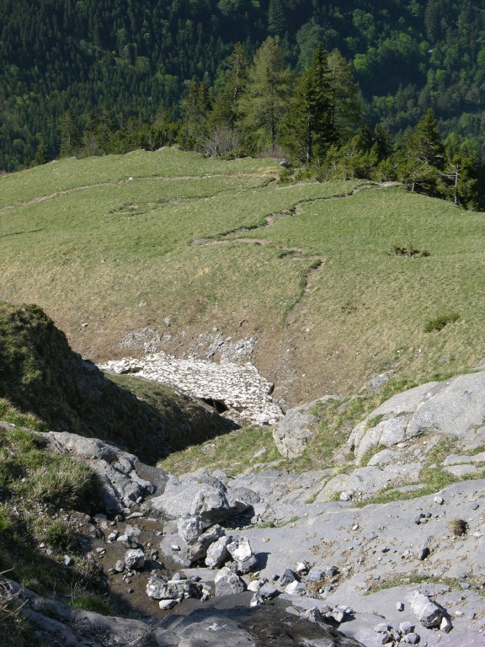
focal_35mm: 110
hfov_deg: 13.5
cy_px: 324
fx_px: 2055
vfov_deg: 17.9
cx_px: 242
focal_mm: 27.3
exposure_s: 1/248
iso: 50
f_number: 5.2
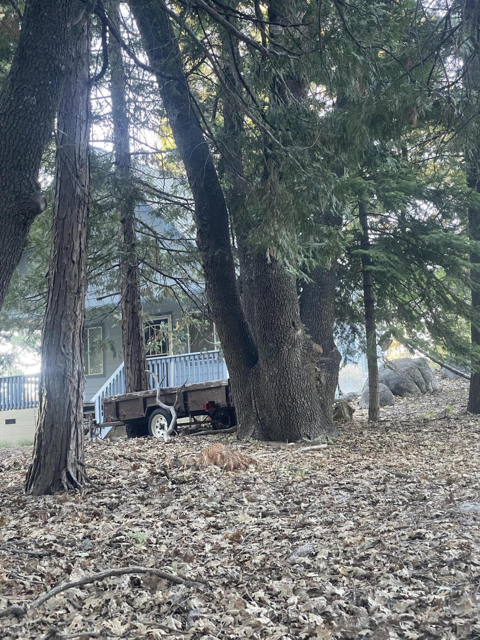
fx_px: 961
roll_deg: +2.6
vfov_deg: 36.8
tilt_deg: +8.8
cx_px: 240
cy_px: 320
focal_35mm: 52
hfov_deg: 28.0
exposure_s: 1/56
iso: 200
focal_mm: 6
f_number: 2
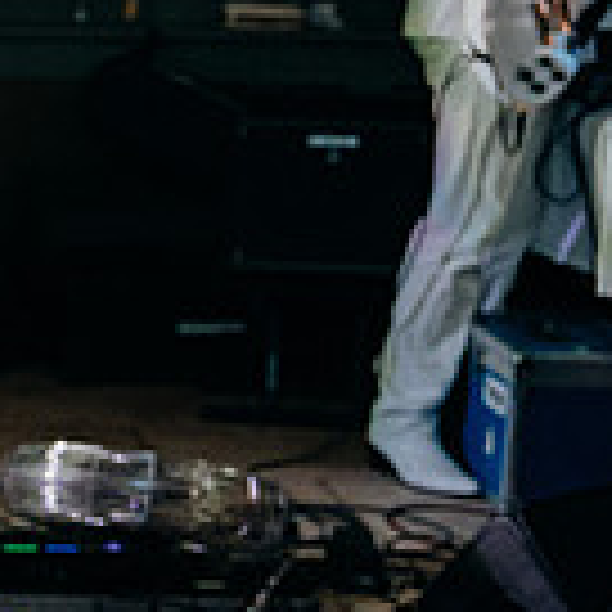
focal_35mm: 141
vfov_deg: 12.4
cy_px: 236
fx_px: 2820
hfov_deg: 11.3
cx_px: -572
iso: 2500
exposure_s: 1/160
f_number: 3.5
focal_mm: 39
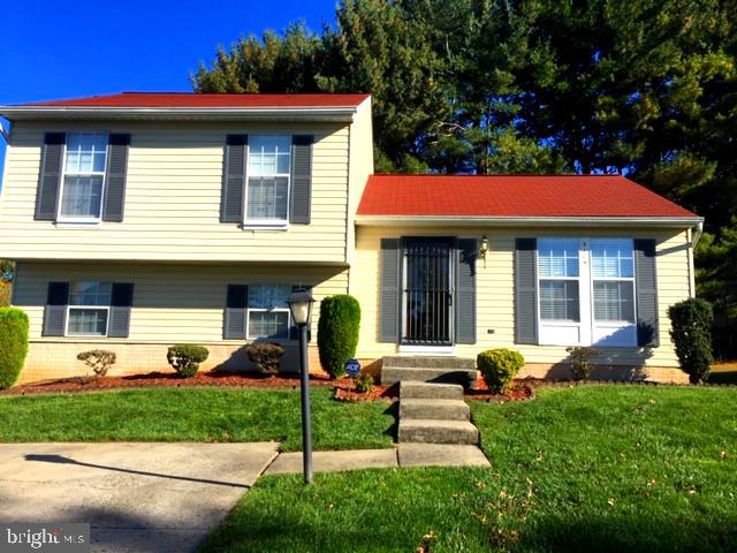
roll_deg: -2.9
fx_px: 617
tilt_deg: +8.9
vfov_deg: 48.2
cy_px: 276
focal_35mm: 29
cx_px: 368
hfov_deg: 61.7
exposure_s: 1/1980
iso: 32
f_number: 2.2
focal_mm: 4.15
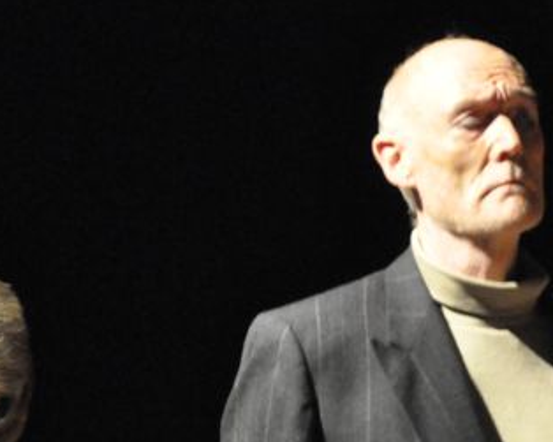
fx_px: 6155
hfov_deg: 5.1
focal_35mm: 376
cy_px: 431
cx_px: 328
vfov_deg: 4.1
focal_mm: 105
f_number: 5.6
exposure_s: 1/45
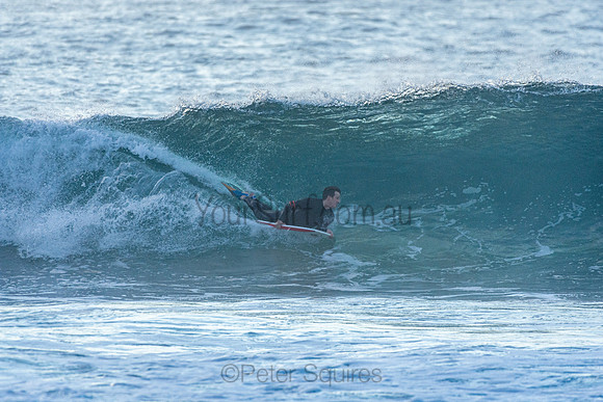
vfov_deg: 1.9
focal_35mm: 720
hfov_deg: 2.9
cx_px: 302
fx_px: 12062
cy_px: 201
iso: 560
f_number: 5.6
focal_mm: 480
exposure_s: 1/1250
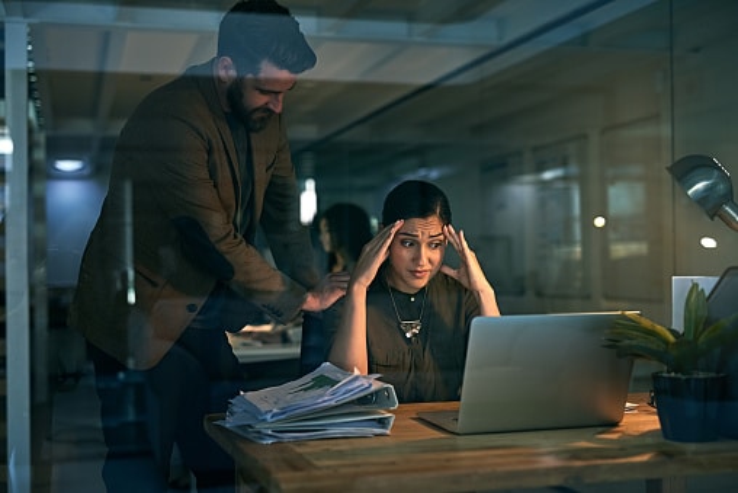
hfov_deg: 39.6
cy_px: 246
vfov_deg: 27.0
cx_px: 369
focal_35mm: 50
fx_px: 1025
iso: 400
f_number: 2
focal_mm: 50
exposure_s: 1/160
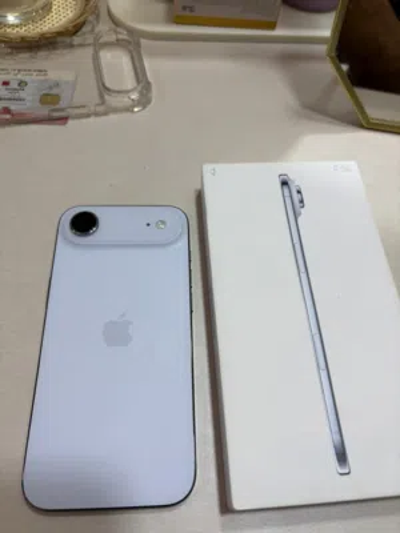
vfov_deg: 67.3
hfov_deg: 53.1
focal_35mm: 26
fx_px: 401
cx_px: 200
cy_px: 266
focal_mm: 5.96
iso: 80
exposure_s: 1/100
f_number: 1.6
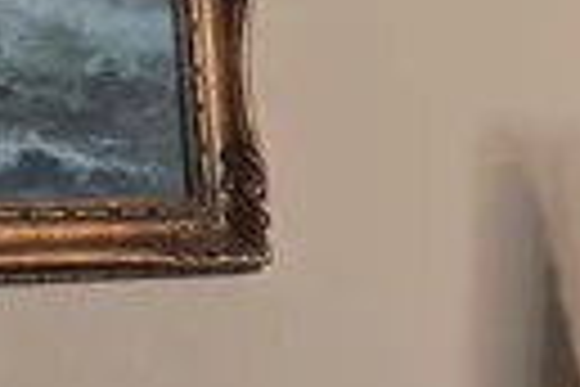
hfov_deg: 7.7
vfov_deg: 7.2
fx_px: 3061
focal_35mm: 190
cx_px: 2248
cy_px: 454
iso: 320
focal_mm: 6.3
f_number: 1.7
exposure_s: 1/120
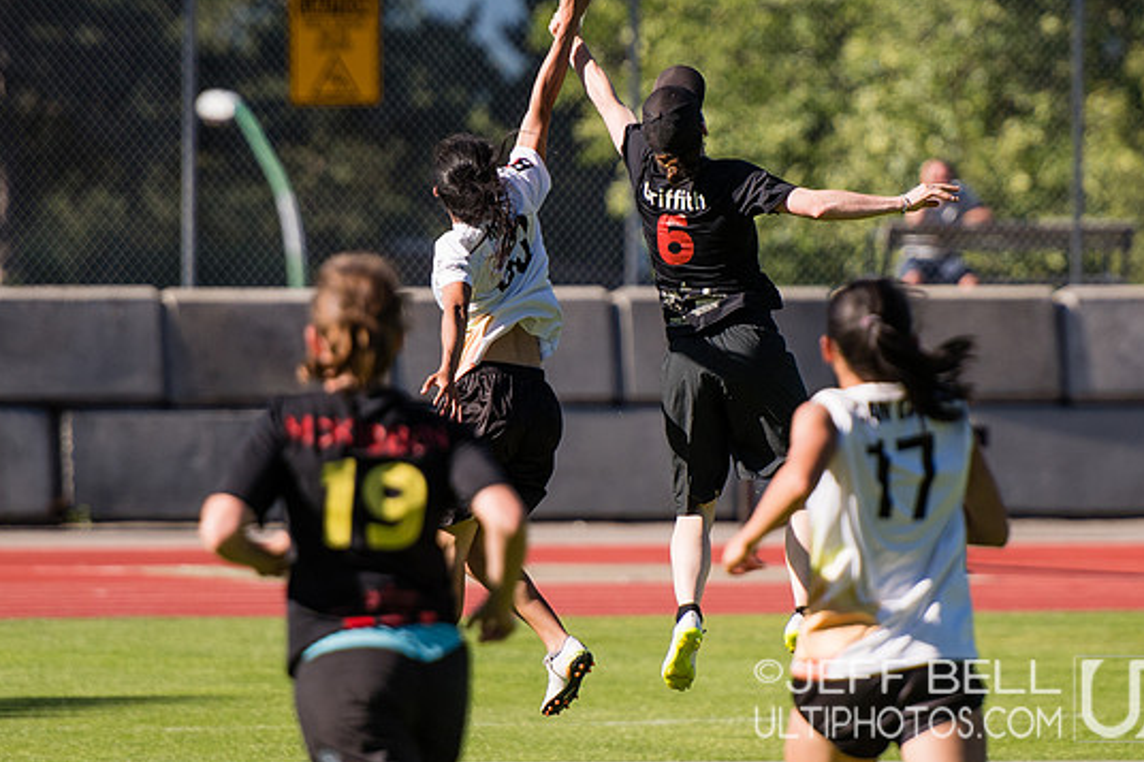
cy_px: 319
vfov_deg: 2.4
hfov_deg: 3.5
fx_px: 18551
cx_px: 639
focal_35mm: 584
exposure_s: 1/2500
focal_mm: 200
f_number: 2.8
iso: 100
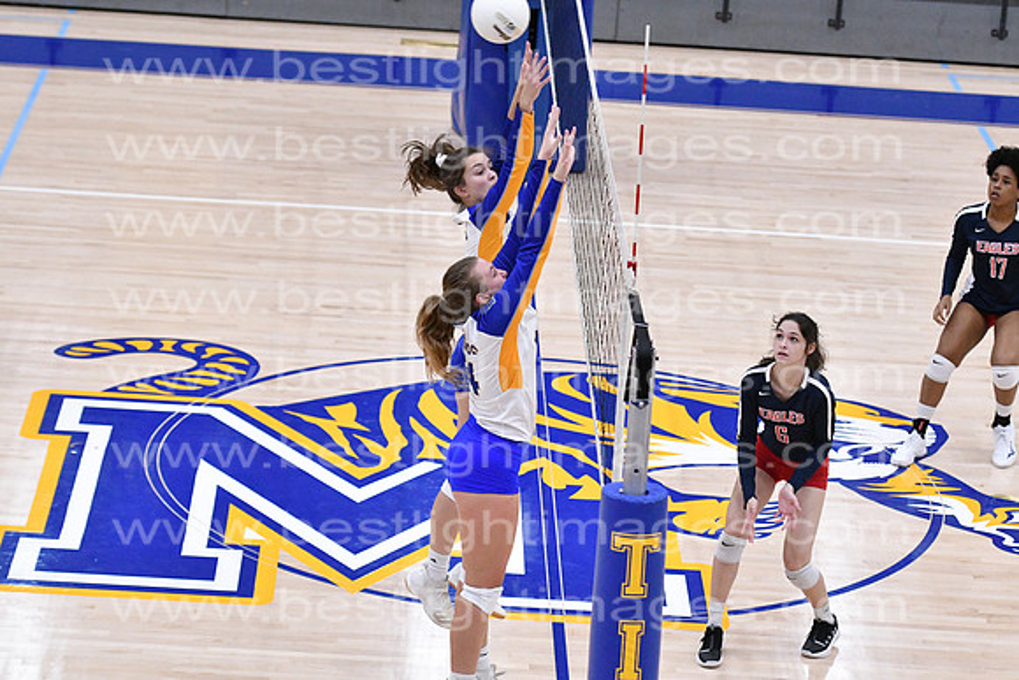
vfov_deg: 10.6
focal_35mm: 129
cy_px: 340
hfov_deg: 15.9
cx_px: 510
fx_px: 3652
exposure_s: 1/1000
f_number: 3.2
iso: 6400
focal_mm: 86
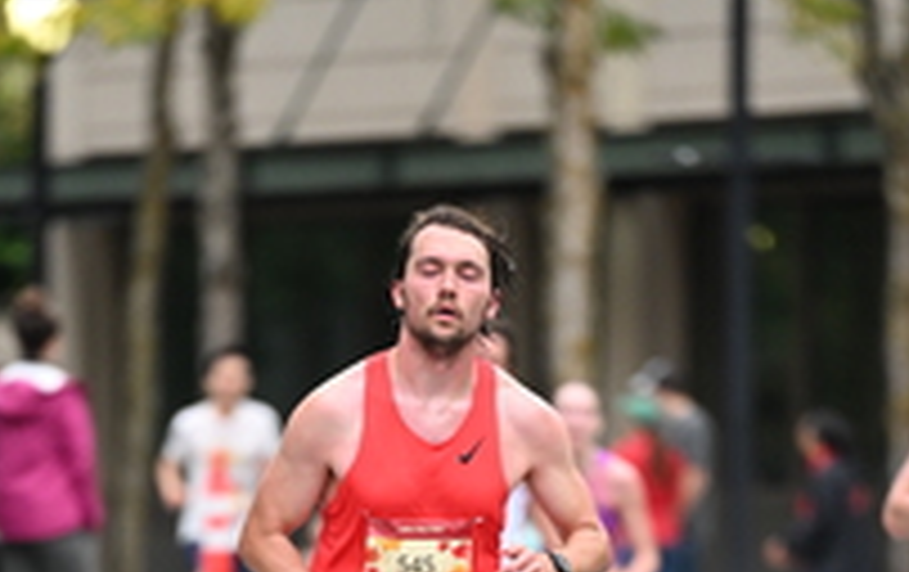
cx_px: 515
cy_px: 923
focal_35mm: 554
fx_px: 13747
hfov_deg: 3.8
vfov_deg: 2.4
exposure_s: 1/1000
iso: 1600
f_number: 2.8
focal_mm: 200
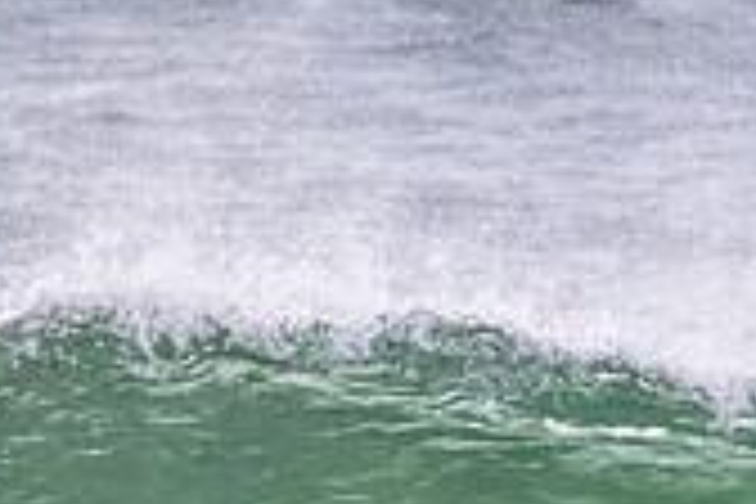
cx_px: 1170
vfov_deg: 0.5
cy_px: 605
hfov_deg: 0.7
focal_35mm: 2755
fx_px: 57850
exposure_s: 1/2000
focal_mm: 800
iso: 3600
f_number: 11
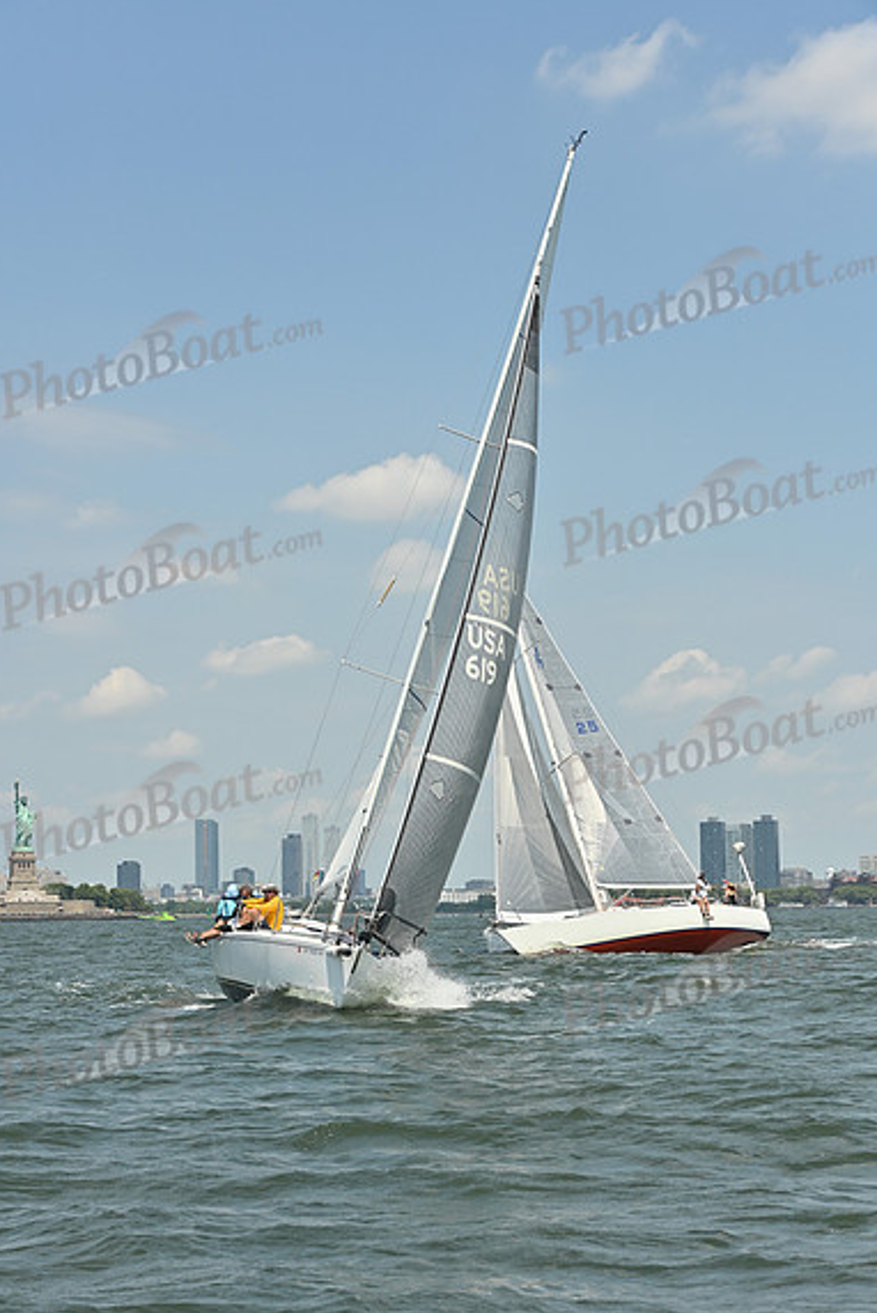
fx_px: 2591
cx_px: 442
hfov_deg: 19.2
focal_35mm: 71
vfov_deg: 28.4
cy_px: 659
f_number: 9
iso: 320
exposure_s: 1/1250
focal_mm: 70
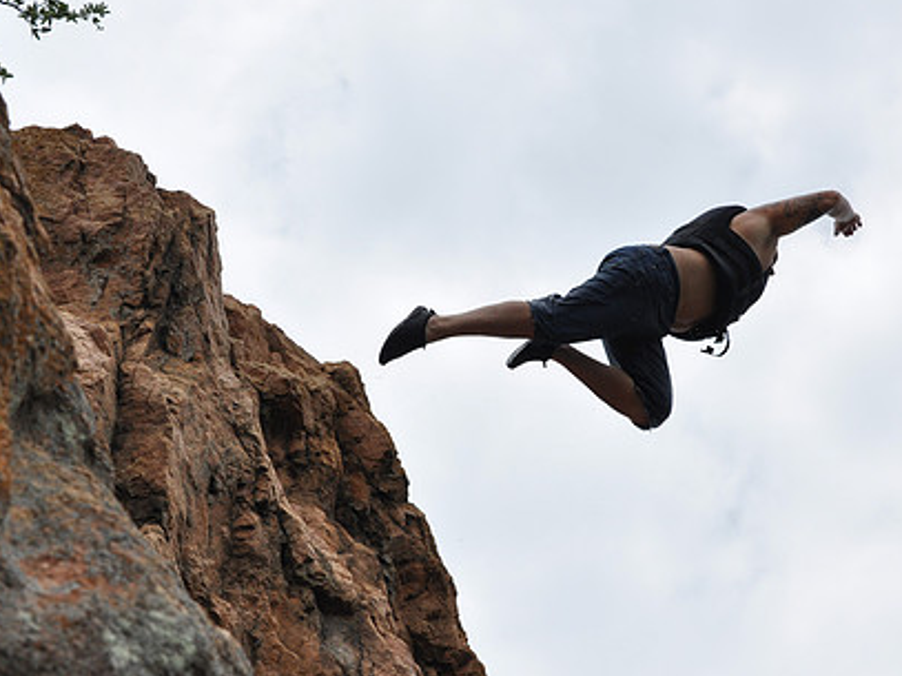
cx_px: 521
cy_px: 289
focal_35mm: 78
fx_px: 2032
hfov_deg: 25.0
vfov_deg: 18.9
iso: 400
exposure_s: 1/2000
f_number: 7.1
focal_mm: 38
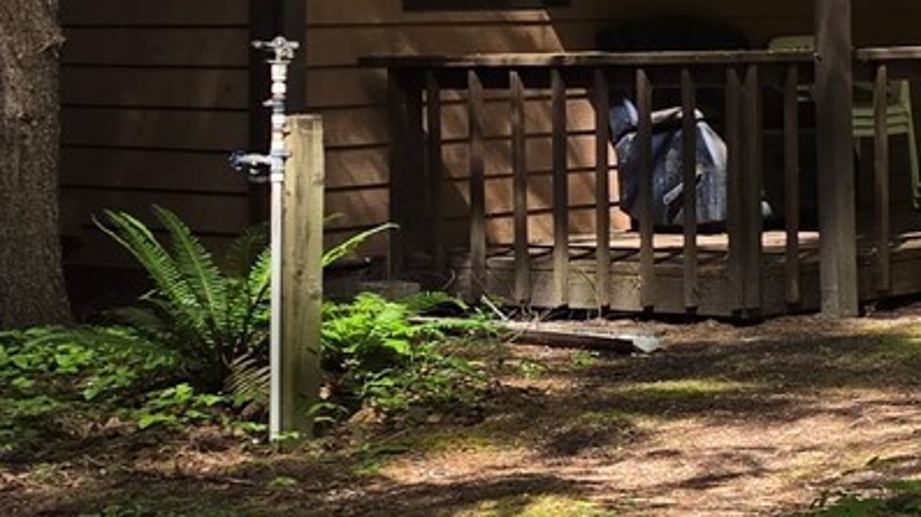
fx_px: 2466
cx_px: 1835
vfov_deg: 11.8
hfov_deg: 16.3
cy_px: 0
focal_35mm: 101
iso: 80
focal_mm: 5.4
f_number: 1.8
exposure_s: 1/807
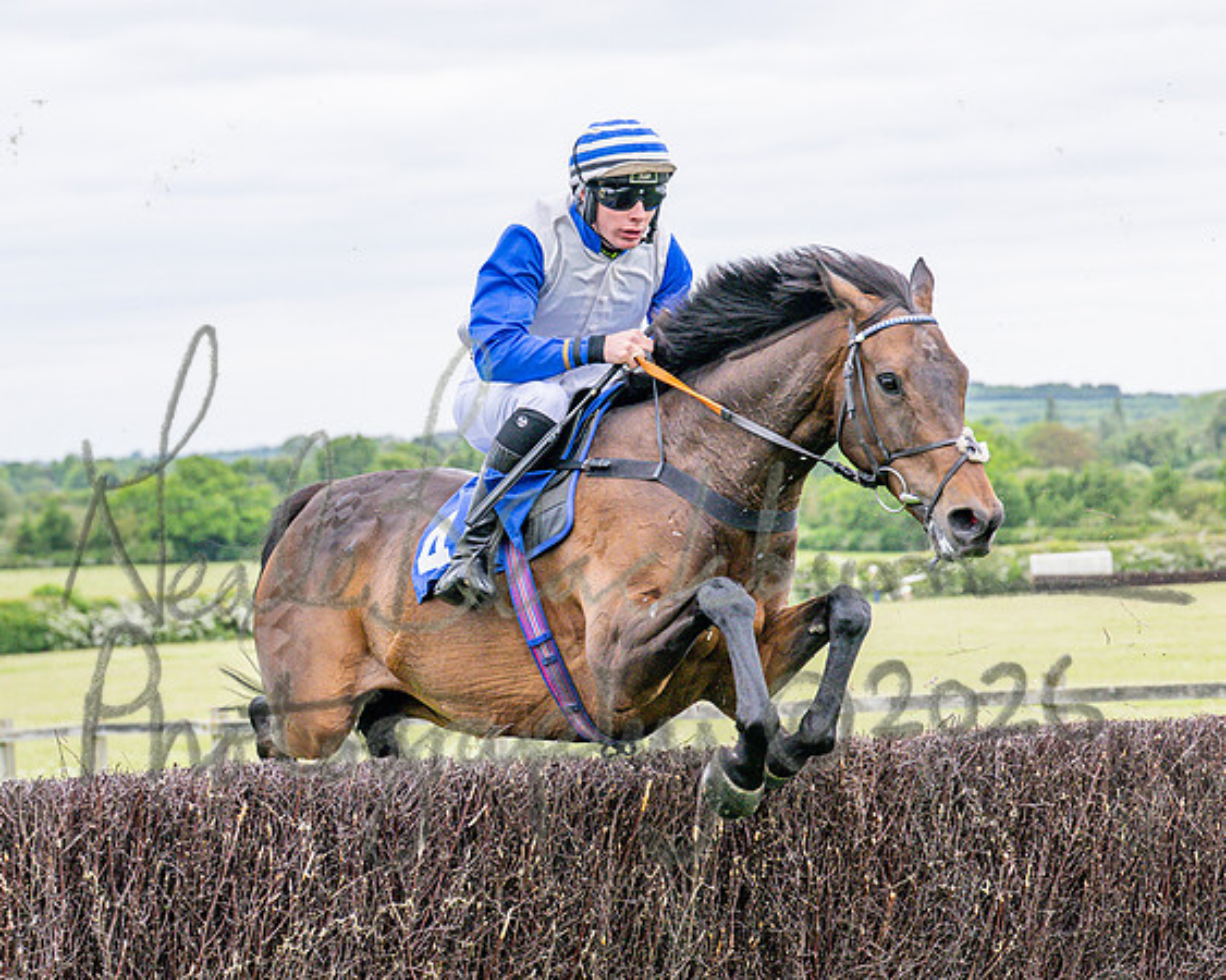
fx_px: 4678
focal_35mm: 129
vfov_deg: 12.0
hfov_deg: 14.9
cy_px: 493
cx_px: 720
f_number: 4
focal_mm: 70
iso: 400
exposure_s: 1/2000
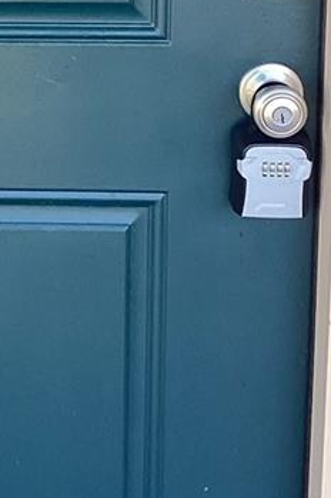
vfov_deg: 17.2
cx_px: -77
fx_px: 1534
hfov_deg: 12.0
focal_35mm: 111
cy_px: -167
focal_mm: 3.3
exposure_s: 1/120
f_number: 2.4
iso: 64
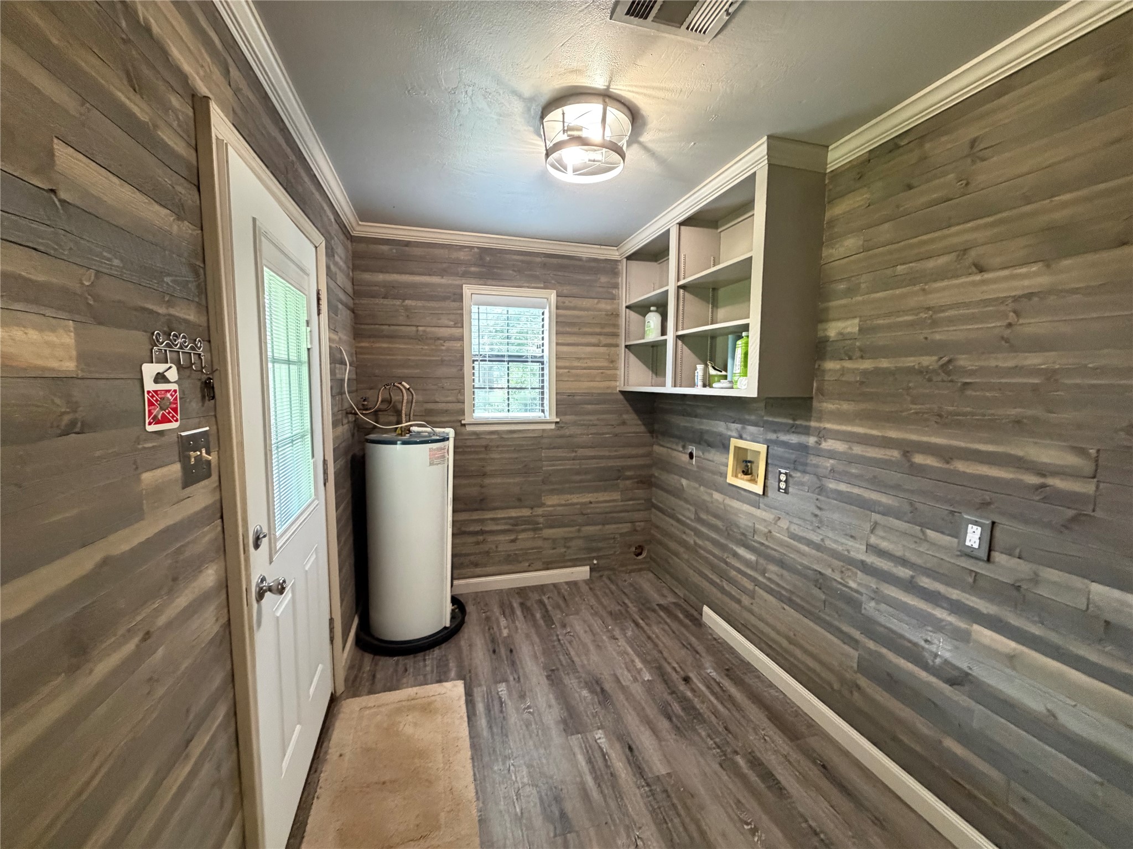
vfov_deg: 85.7
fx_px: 458
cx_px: 566
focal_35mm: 14
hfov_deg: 102.1
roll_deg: -0.1
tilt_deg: -5.4
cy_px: 424
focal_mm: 2.22
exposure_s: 1/60
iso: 640
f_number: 2.2
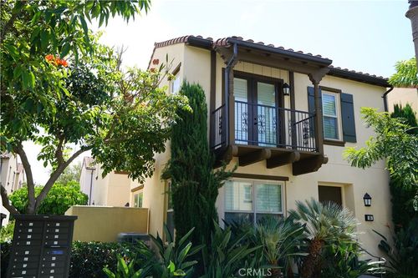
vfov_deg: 42.3
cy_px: 139
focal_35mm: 31
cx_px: 209
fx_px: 360
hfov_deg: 60.3
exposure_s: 1/80
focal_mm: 31
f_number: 8
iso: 100
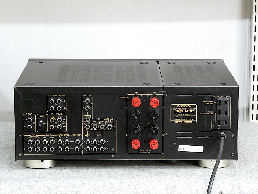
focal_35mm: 135
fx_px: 1006
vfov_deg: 11.0
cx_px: 129
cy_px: 97
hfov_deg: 14.6
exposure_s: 1/25
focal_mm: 24.2
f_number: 6.3
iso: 1600
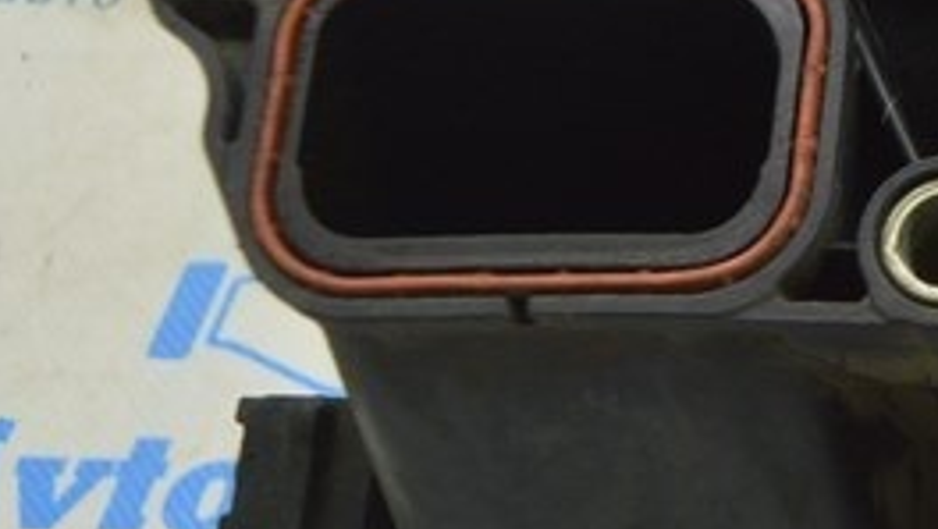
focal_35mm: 140
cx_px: 1755
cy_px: 91
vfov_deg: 8.7
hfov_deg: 13.5
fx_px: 3486
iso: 400
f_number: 5.6
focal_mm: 23
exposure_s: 1/20
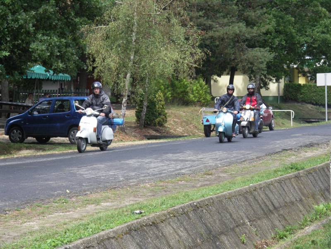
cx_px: 166
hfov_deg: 16.1
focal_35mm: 122
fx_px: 1167
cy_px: 124
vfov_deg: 12.1
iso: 400
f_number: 3.2
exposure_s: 1/1250
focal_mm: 31.6
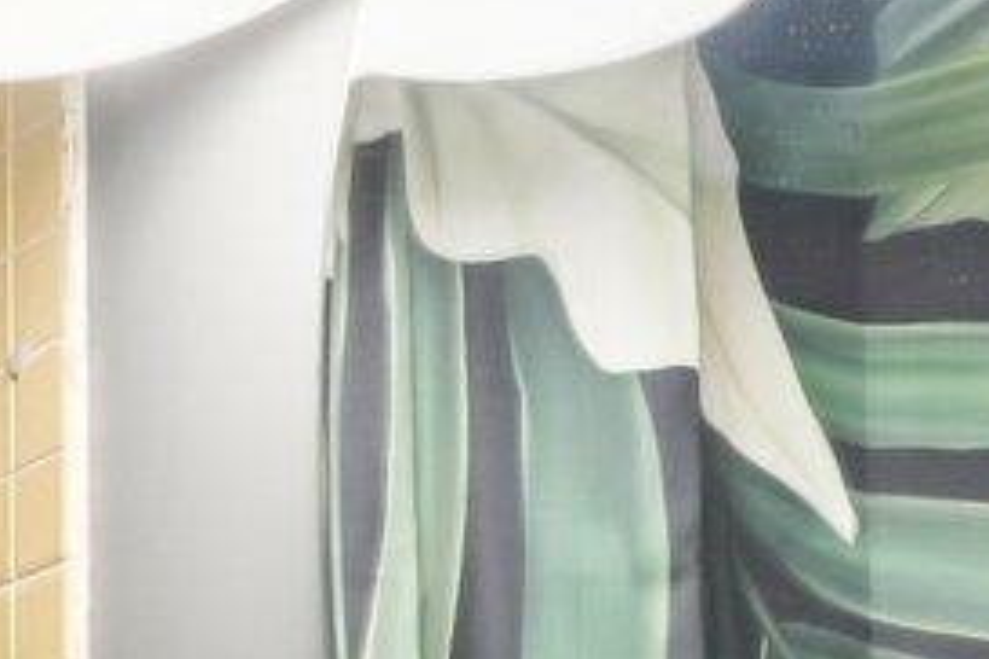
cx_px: -1688
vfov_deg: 10.1
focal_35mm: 124
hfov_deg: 11.8
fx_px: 3399
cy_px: 1407
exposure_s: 1/10
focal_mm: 16.5
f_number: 6.3
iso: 320
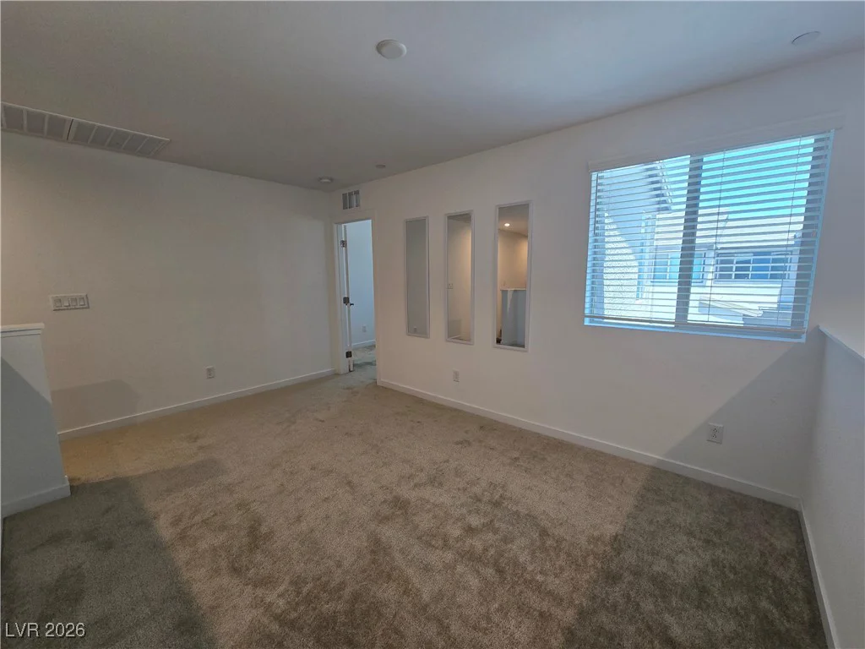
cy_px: 324
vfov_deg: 89.9
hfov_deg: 106.2
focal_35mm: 13
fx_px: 325
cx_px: 432
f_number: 2.2
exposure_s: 1/60
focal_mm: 2.2
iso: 64
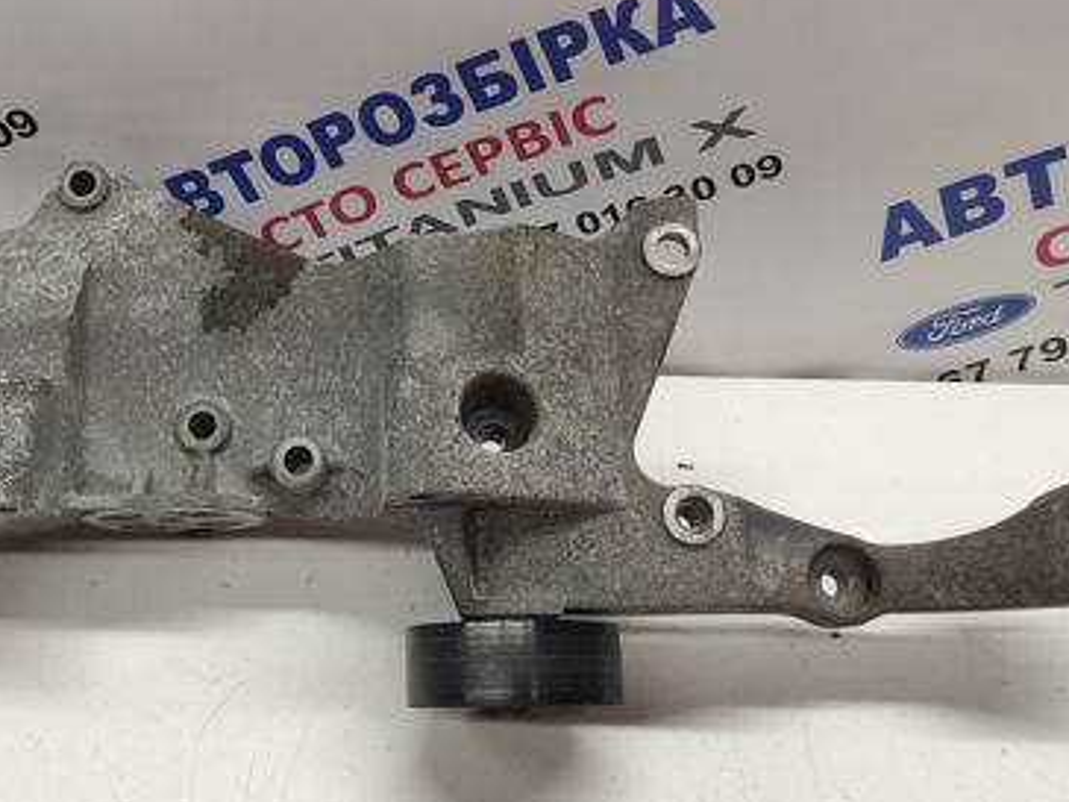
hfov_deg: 42.1
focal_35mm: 44
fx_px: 1359
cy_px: 329
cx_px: 320
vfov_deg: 32.8
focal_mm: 5.43
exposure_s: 1/100
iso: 159
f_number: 1.89
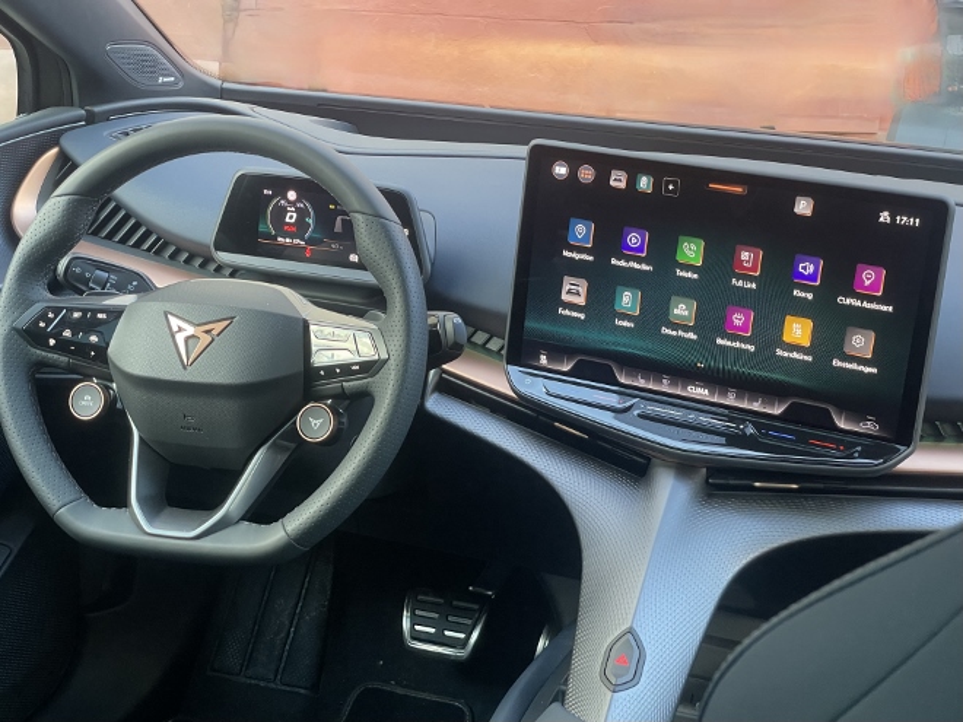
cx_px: 482
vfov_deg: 28.0
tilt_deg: -15.1
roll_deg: -1.8
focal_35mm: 52
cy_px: 361
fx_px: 1447
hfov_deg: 36.8
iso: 200
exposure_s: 1/75
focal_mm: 6
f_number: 2
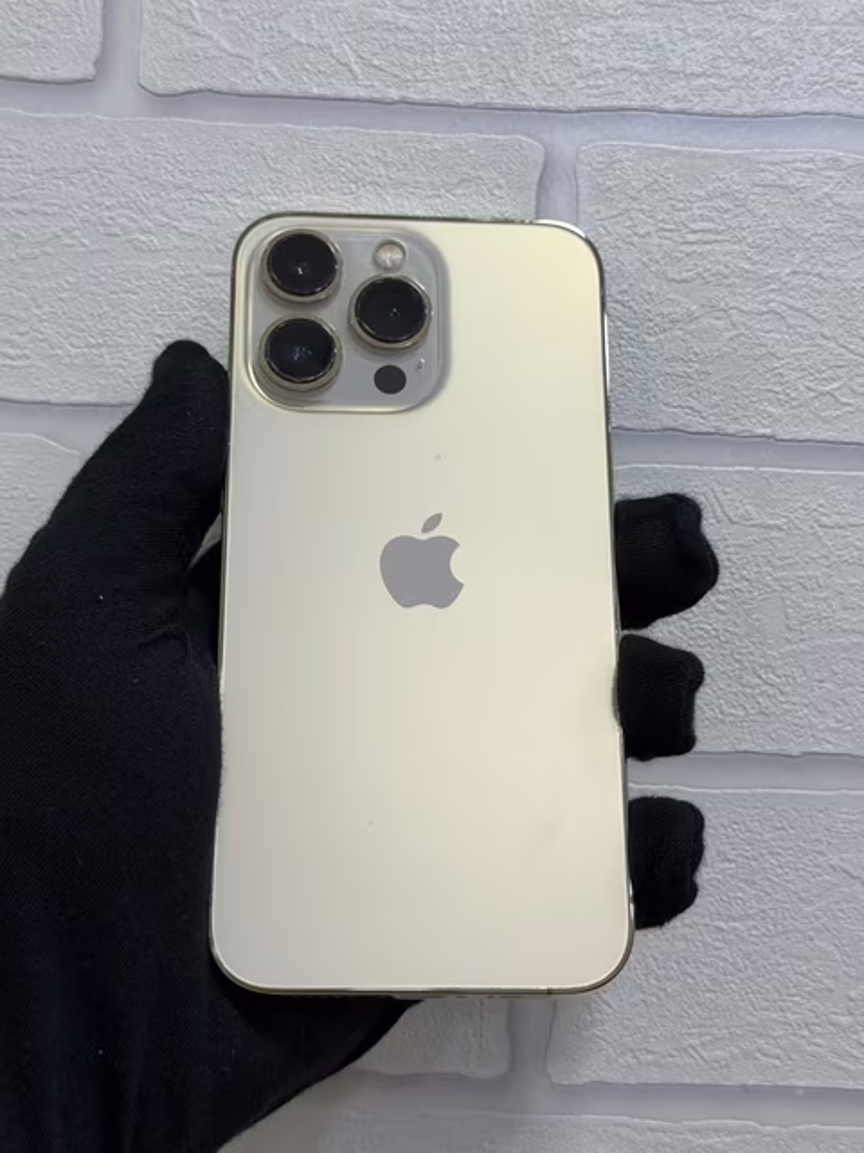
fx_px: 1597
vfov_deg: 39.7
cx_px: 432
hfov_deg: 30.3
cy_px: 576
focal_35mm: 48
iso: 50
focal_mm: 6.76
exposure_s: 1/100
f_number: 1.78
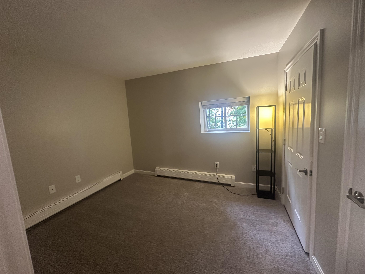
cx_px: 182
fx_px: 148
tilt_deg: -8.4
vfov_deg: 85.7
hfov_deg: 102.1
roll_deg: +3.9
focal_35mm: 14
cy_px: 137
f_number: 2.2
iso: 400
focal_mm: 2.22
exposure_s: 1/60
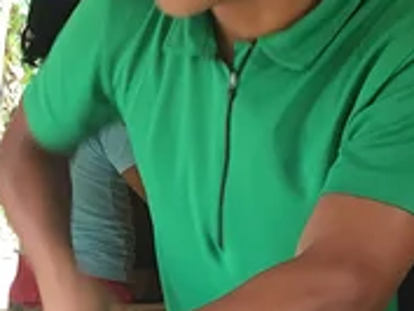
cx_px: -5
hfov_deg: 14.8
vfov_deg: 11.3
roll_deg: +2.8
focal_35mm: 131
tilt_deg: -3.7
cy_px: 243
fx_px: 1568
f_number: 2.2
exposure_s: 1/30
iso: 64
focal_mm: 4.15
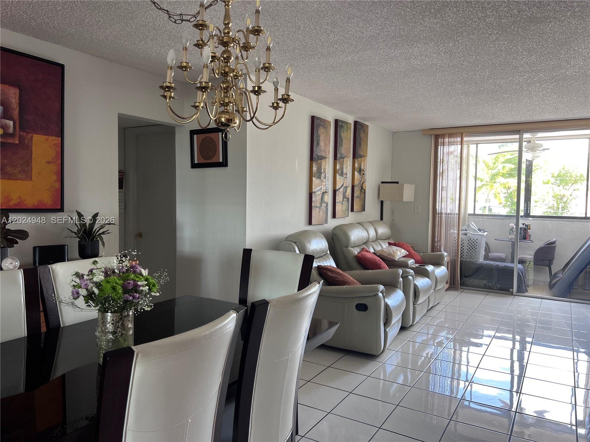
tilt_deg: -4.4
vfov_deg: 53.1
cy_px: 221
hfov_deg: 67.3
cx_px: 295
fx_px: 443
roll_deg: -0.6
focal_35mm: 26
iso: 80
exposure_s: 1/60
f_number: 1.5
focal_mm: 5.7
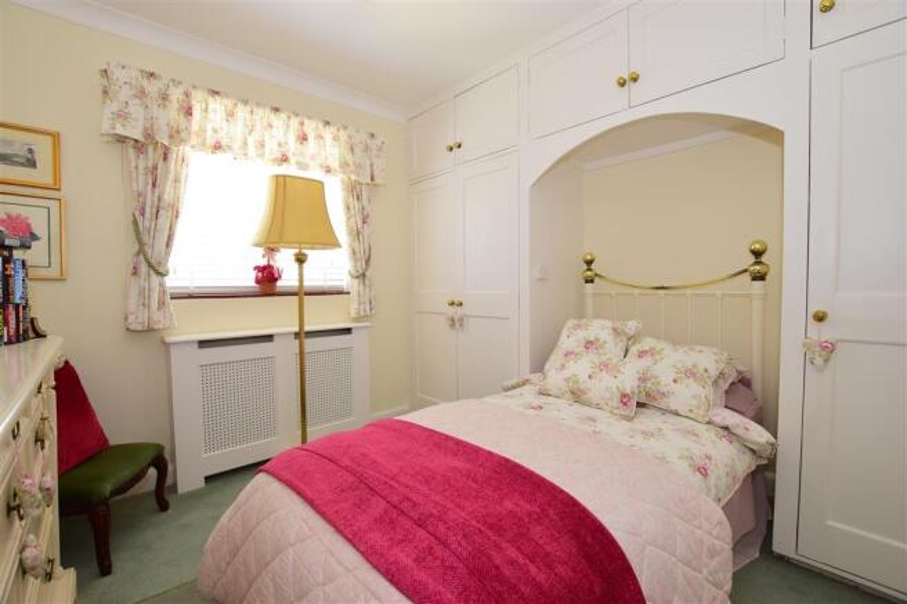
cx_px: 454
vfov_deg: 77.3
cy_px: 302
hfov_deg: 100.4
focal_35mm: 15
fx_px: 378
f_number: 6.3
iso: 640
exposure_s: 1/25
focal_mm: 10
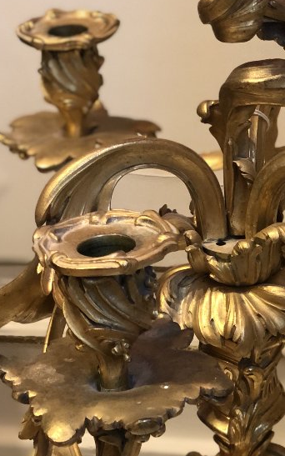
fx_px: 1503
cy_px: 102
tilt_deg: -22.7
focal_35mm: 121
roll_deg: -0.3
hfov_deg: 10.8
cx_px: 260
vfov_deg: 17.1
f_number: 2.4
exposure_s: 1/33
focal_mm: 6
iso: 125
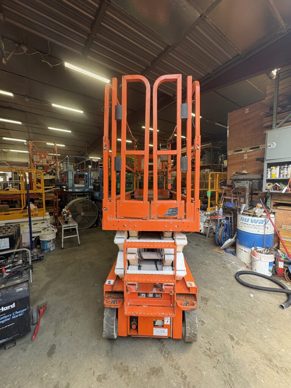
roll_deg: +0.5
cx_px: 146
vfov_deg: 102.1
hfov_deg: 85.7
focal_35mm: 14
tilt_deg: -3.3
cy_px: 194
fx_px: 157
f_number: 2.2
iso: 160
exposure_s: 1/120
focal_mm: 2.22
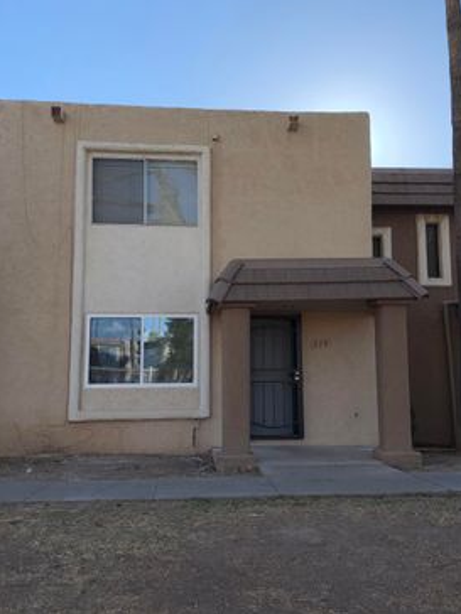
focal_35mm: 33
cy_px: 303
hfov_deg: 42.9
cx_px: 243
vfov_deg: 55.4
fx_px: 586
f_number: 1.78
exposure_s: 1/4545
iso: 50
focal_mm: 6.76
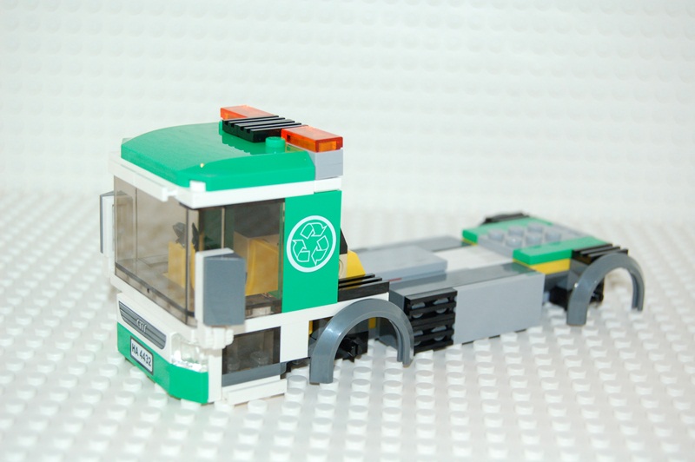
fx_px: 1157
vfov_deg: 22.6
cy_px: 231
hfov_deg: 33.4
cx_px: 348
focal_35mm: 60
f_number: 5
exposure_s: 1/60
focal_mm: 40
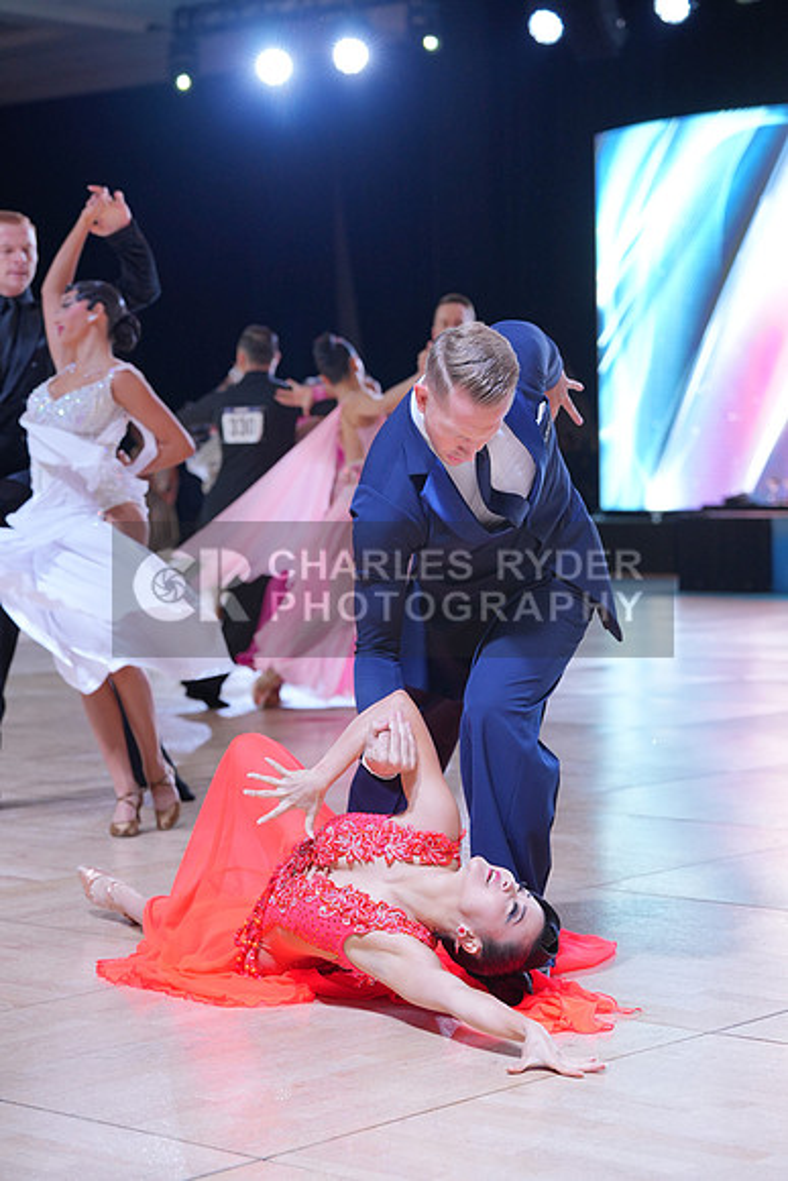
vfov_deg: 26.0
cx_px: 394
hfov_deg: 17.5
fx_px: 2559
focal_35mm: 78
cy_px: 590
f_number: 4
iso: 1000
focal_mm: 78
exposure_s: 1/400
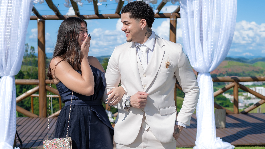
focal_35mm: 62
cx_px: 118
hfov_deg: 33.8
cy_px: 77
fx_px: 436
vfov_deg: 19.4
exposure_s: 1/2000
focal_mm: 35
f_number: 3.5
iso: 80
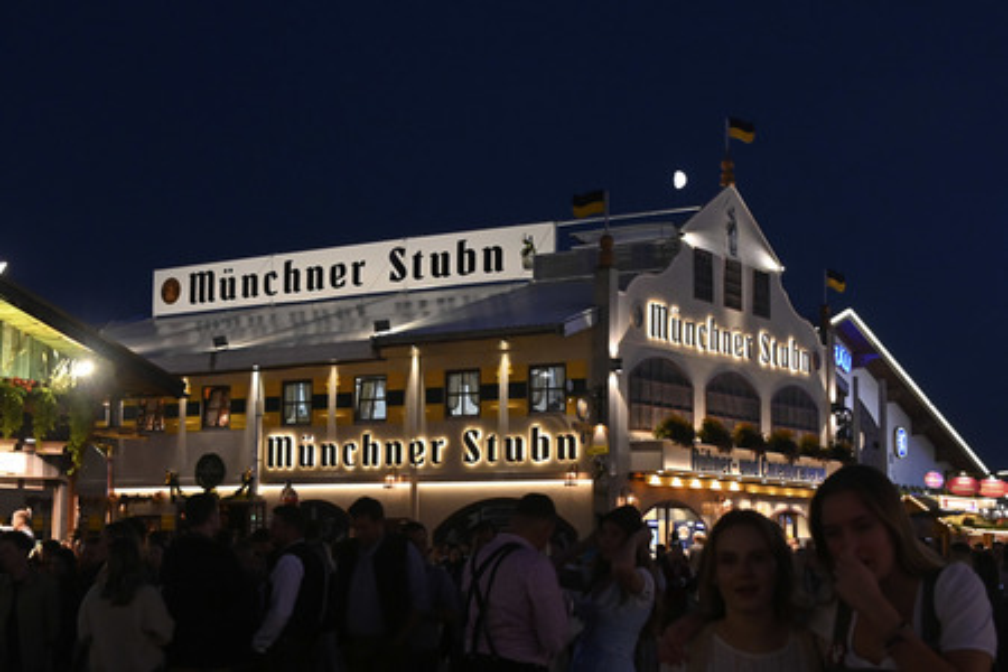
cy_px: 336
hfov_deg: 35.1
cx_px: 504
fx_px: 1596
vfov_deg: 23.8
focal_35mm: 57
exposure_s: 1/200
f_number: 7.1
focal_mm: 38
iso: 5000
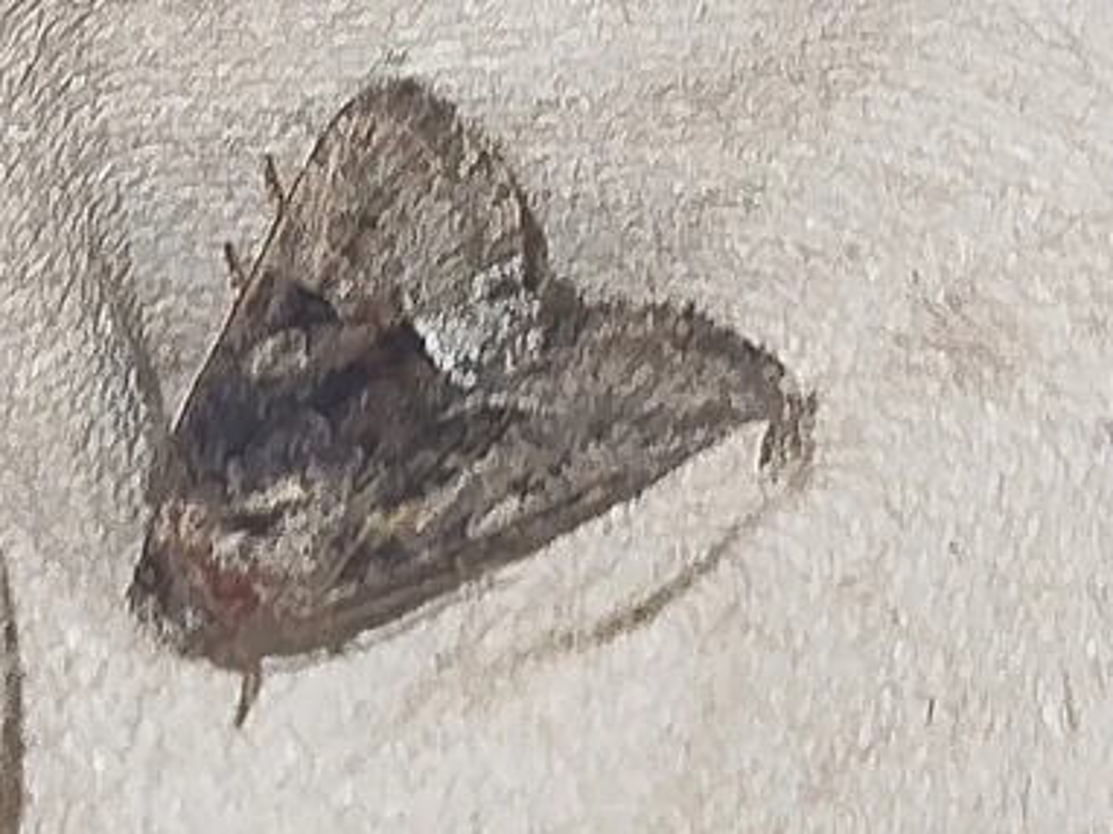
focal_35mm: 181
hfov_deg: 10.9
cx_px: 274
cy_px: 467
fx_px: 5816
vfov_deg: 8.2
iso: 125
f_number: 1.7
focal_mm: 5.31
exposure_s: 1/50
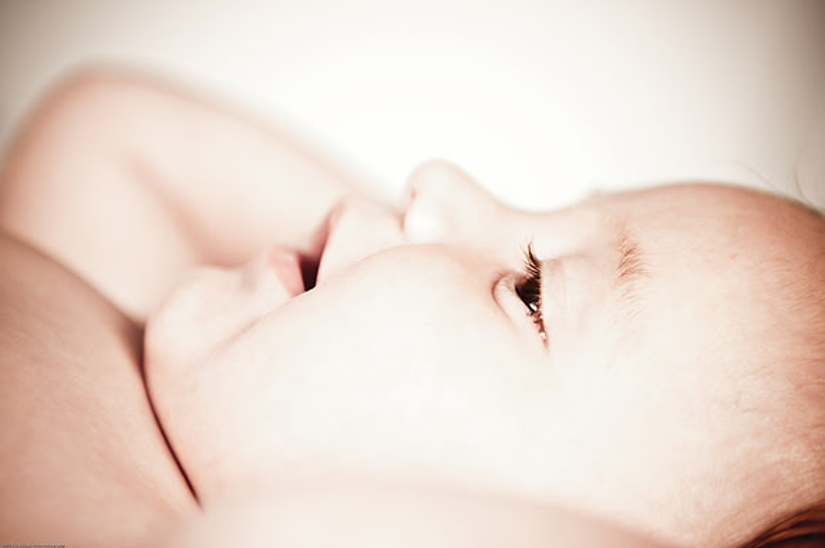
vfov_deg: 13.8
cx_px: 412
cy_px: 274
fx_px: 2266
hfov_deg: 20.6
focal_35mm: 99
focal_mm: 66
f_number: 2.8
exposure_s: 1/200
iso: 200
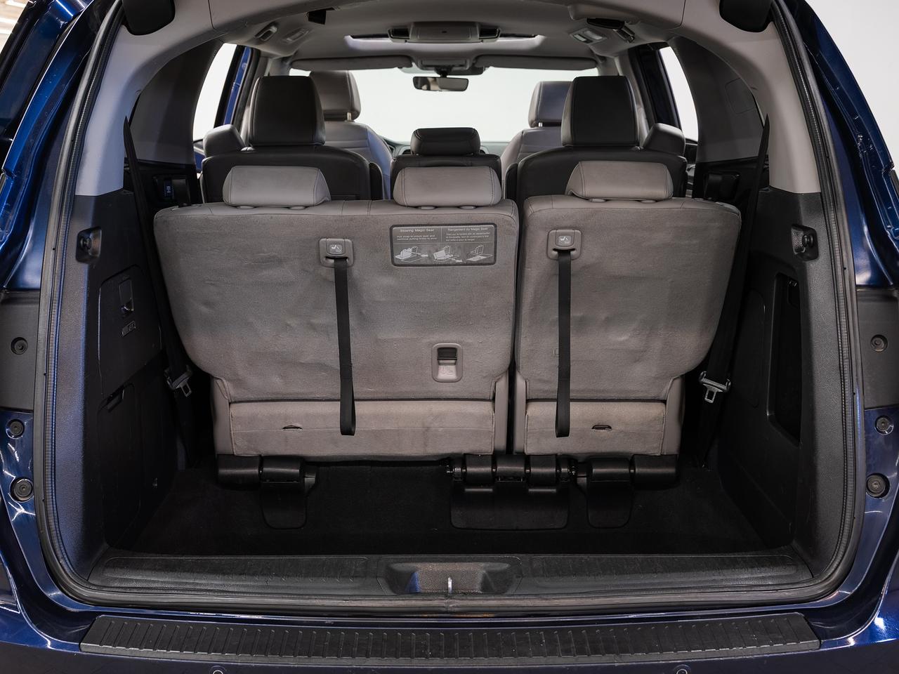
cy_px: 337
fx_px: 1072
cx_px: 441
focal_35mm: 41
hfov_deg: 45.5
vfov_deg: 34.9
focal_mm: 37.1
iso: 100
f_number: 5.6
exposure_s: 1/2.5
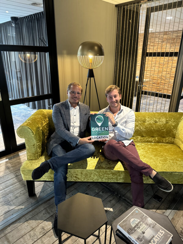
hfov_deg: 56.8
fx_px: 169
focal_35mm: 24
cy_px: 122
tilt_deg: -20.8
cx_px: 92
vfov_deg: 71.6
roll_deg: -1.2
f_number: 1.78
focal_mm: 6.76
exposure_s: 1/50
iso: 800
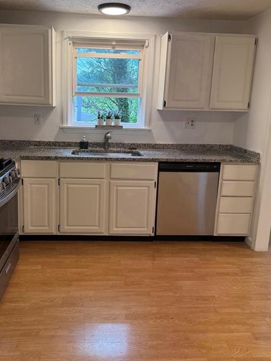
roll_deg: -2.4
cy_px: 166
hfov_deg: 46.6
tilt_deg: -11.2
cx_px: 109
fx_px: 313
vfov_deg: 59.9
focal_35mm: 30
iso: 200
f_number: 1.78
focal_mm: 6.76
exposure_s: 1/123
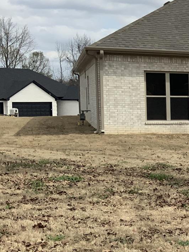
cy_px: 153
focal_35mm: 84
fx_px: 612
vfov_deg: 23.2
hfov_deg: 15.0
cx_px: 353
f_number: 1.8
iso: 16
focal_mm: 3
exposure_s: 1/2320
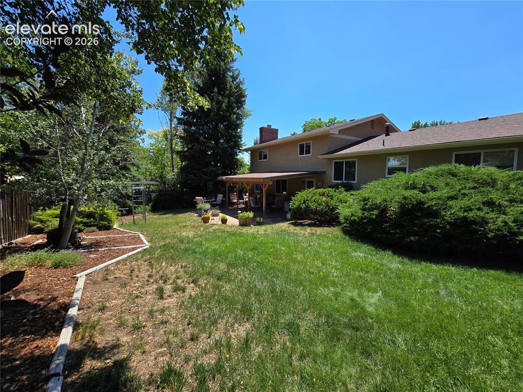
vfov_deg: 89.9
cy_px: 196
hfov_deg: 106.2
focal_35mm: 13
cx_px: 262
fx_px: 196
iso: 50
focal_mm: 2.2
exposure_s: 1/1521
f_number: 2.2
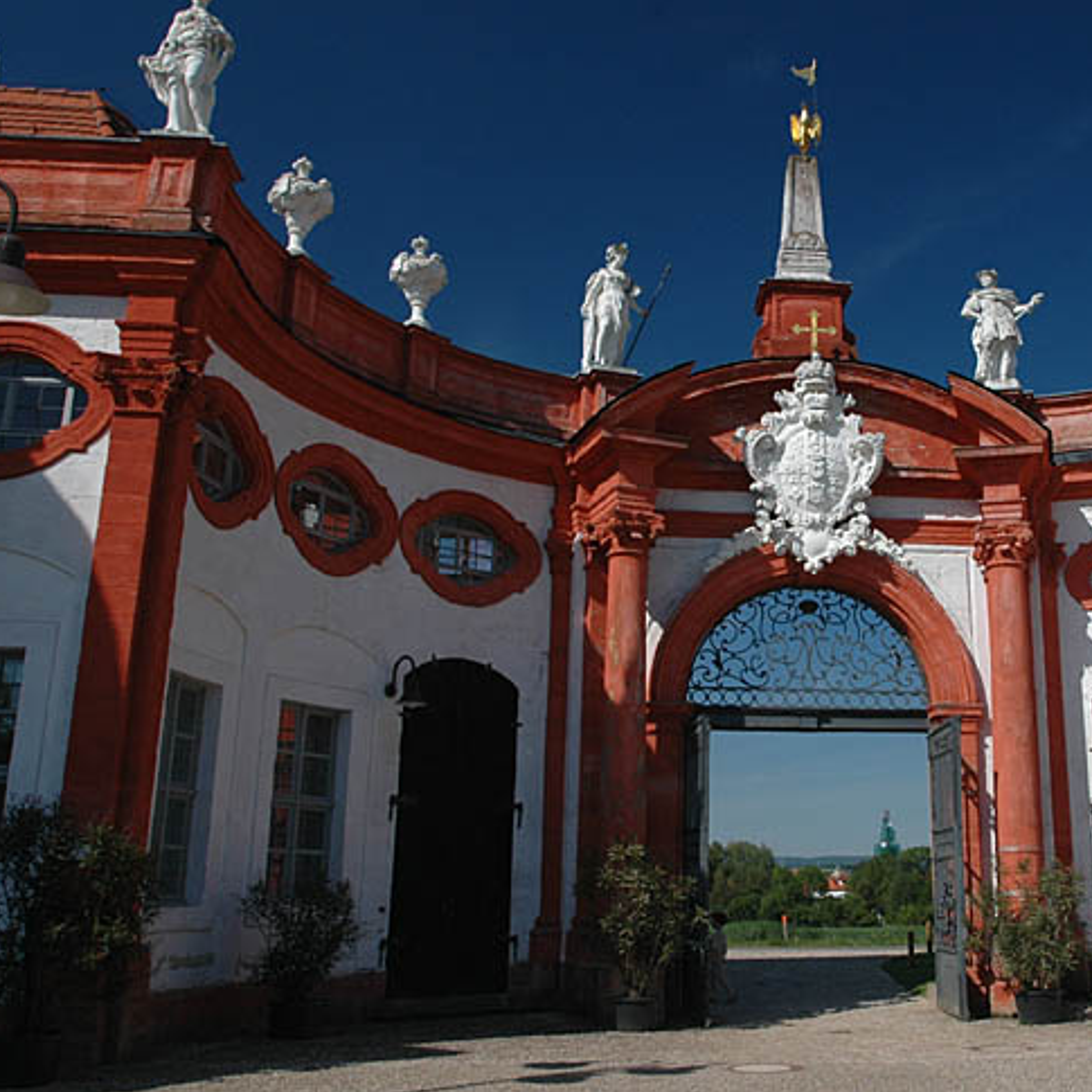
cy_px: 507
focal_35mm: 36
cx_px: 781
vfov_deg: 46.4
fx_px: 1274
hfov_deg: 45.2
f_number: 8
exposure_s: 1/250
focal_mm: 17
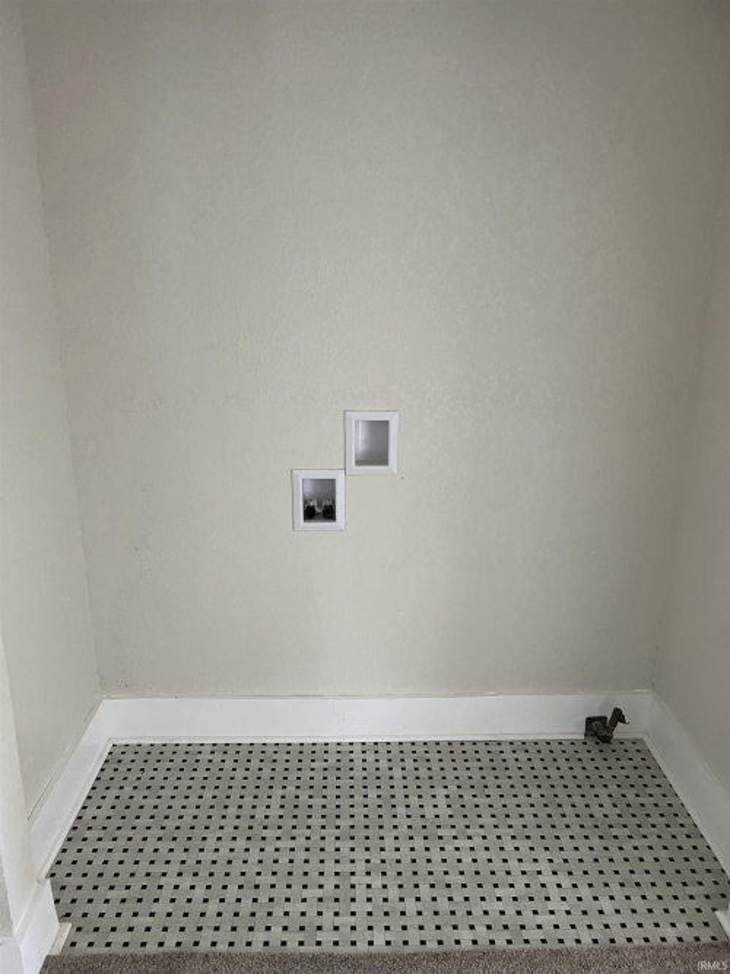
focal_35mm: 26
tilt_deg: -16.7
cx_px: 365
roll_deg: +0.5
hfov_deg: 53.0
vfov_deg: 67.3
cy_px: 487
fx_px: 731
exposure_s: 1/60
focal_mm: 5.7
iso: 400
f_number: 1.5
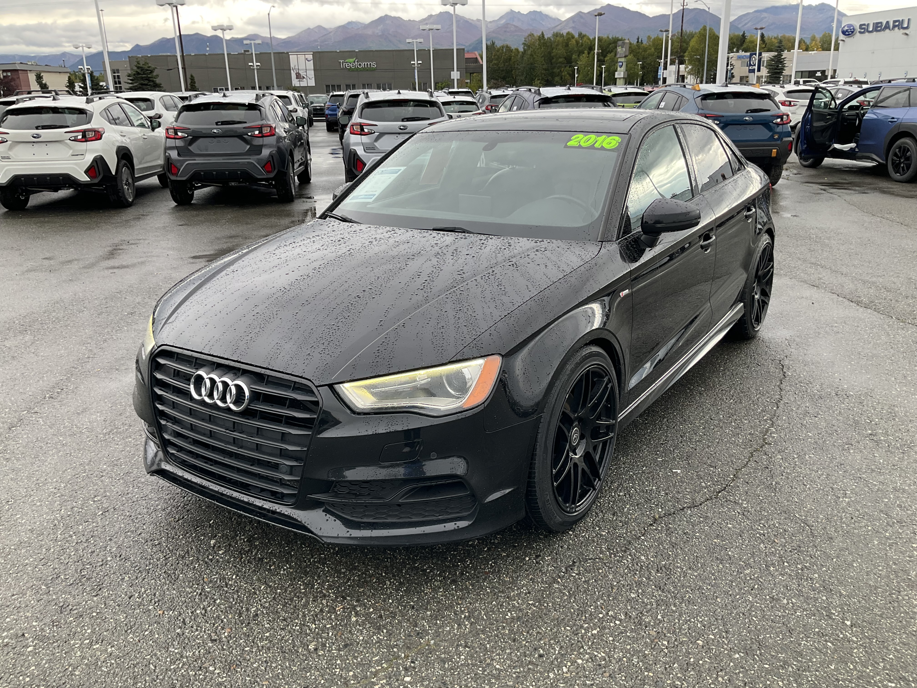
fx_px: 768
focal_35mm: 29
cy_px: 344
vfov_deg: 48.2
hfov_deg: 61.7
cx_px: 458
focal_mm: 3
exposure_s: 1/122
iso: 20
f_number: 1.8
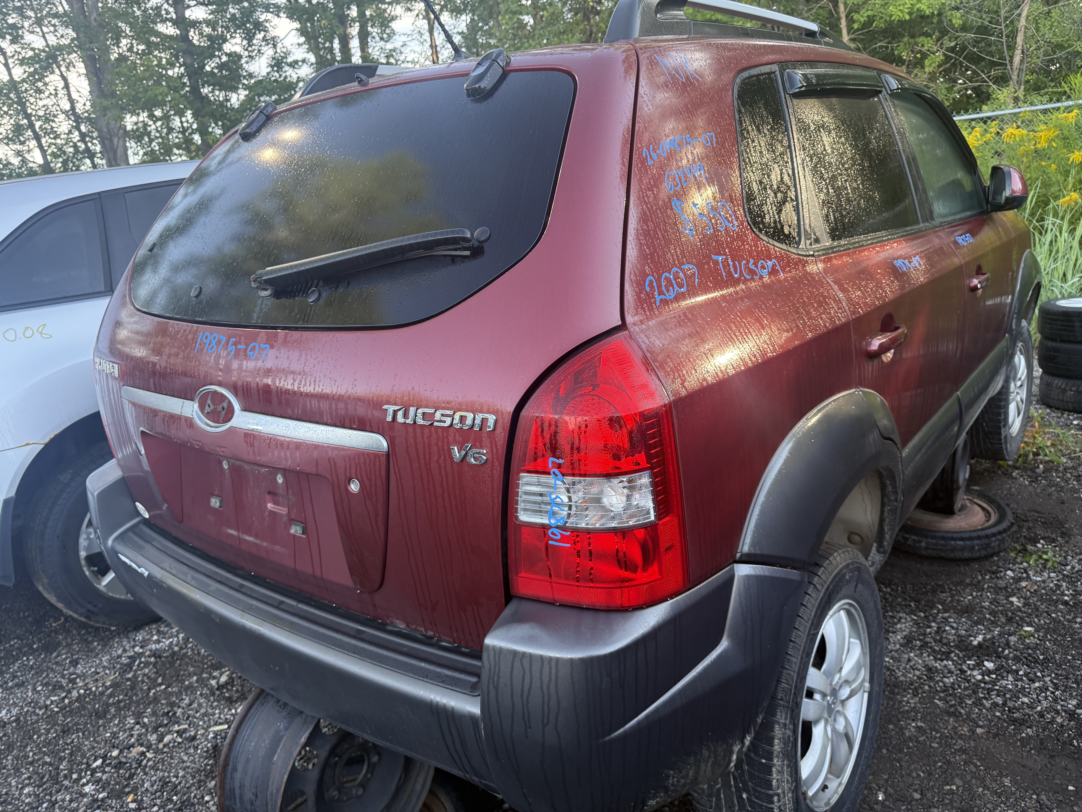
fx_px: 750
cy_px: 406
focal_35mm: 24
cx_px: 541
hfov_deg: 71.6
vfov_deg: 56.8
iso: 125
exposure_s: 1/231
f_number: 1.78
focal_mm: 6.76
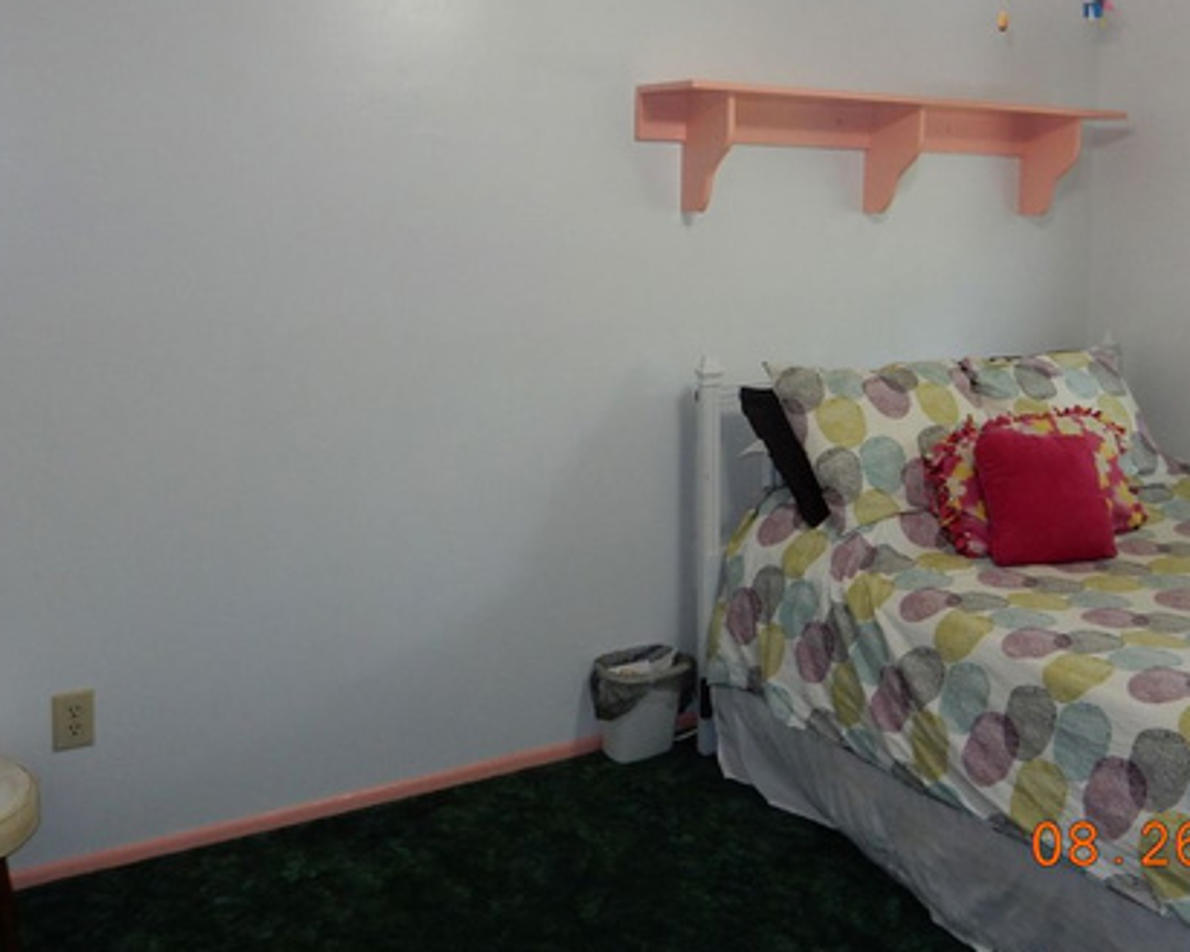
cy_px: 295
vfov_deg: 38.6
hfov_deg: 47.4
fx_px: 1339
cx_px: 756
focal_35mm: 38
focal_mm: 4.5
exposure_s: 1/30
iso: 200
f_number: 3.7
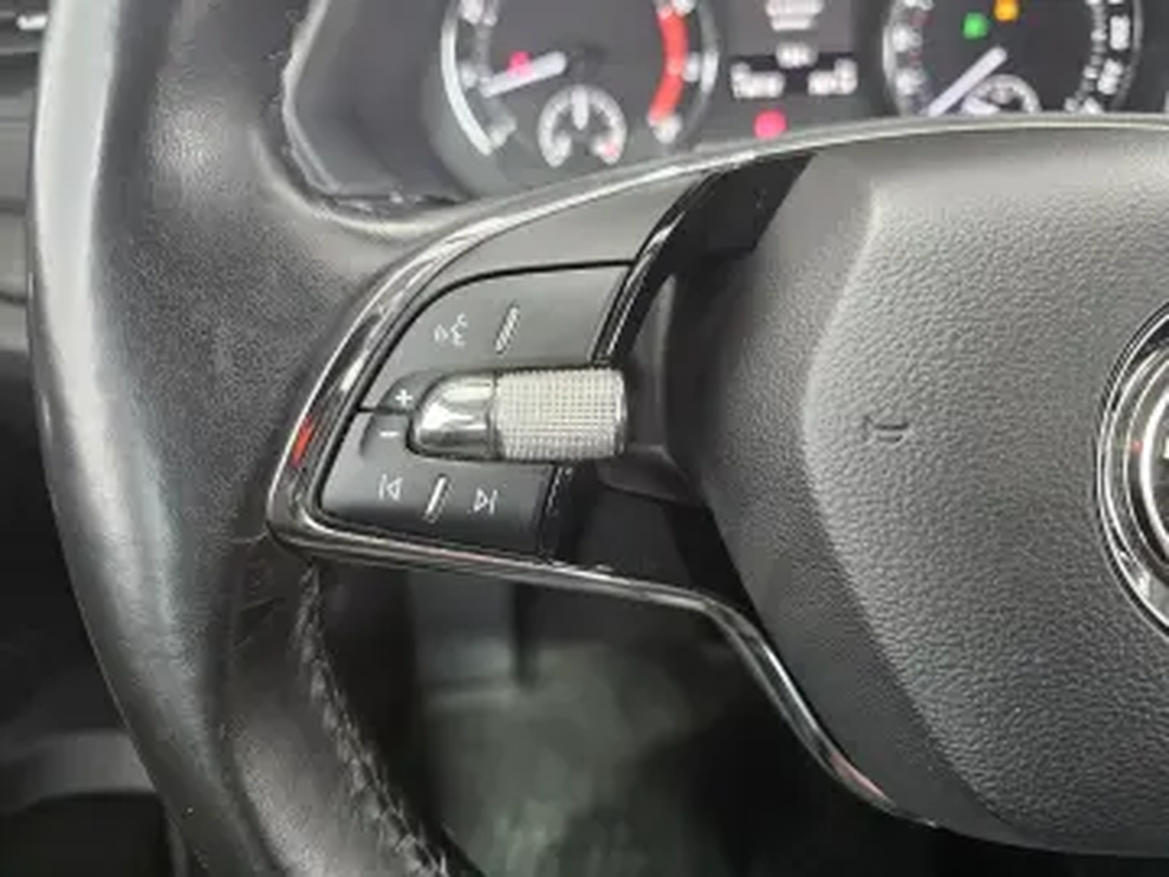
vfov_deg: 58.9
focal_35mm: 23
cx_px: 584
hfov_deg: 73.9
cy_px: 438
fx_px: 777
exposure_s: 1/100
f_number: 1.7
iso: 1000
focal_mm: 6.3
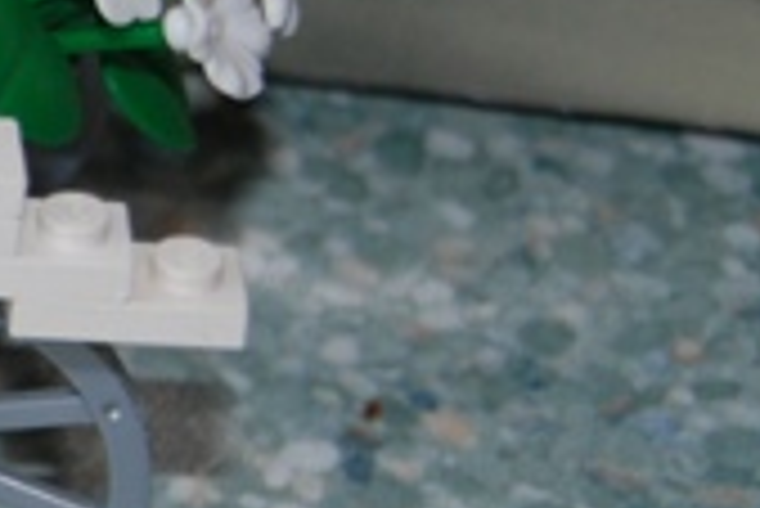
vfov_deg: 5.7
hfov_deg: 7.9
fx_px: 5113
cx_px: -985
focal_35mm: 242
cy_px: -13
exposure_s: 1/60
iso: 400
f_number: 4.5
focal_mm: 34
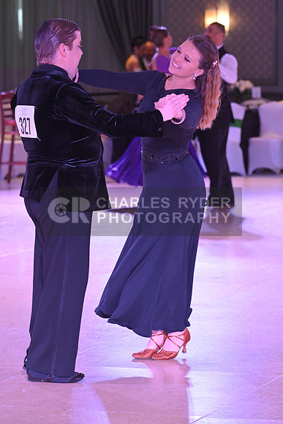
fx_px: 1944
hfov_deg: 8.3
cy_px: 212
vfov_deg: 12.4
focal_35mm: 165
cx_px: 142
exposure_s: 1/320
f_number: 7.1
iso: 5000
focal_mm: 165
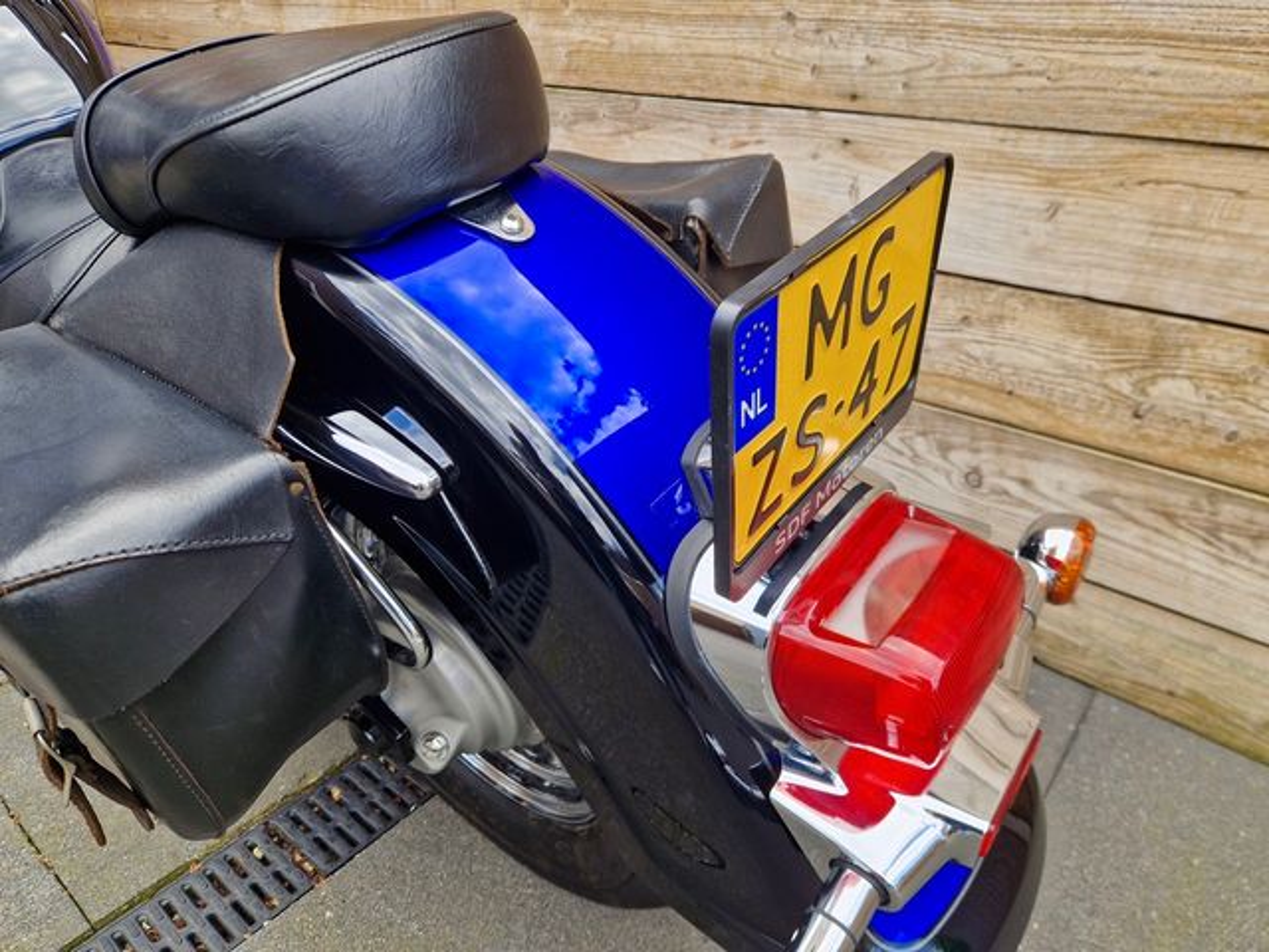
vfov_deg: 58.9
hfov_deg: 73.9
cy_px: 476
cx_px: 634
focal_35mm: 23
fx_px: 843
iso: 50
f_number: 1.8
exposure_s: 1/197
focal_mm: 5.4
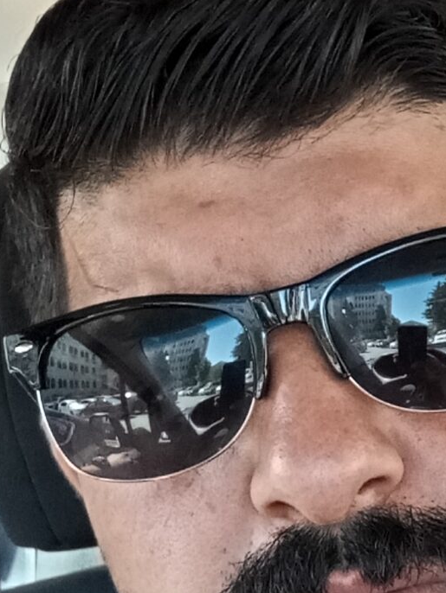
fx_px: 1665
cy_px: 435
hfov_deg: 15.1
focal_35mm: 97
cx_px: 396
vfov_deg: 20.1
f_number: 2.05
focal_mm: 2.79
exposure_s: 1/100
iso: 107
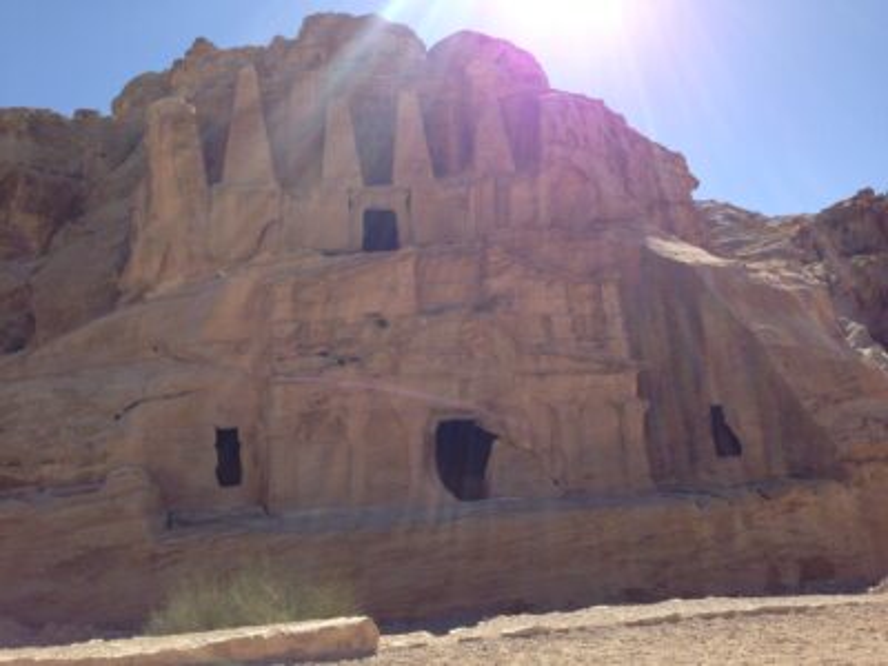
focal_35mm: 33
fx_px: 847
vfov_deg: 42.9
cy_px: 333
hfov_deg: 55.4
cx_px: 444
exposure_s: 1/1642
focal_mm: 4.12
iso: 50
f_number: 2.4
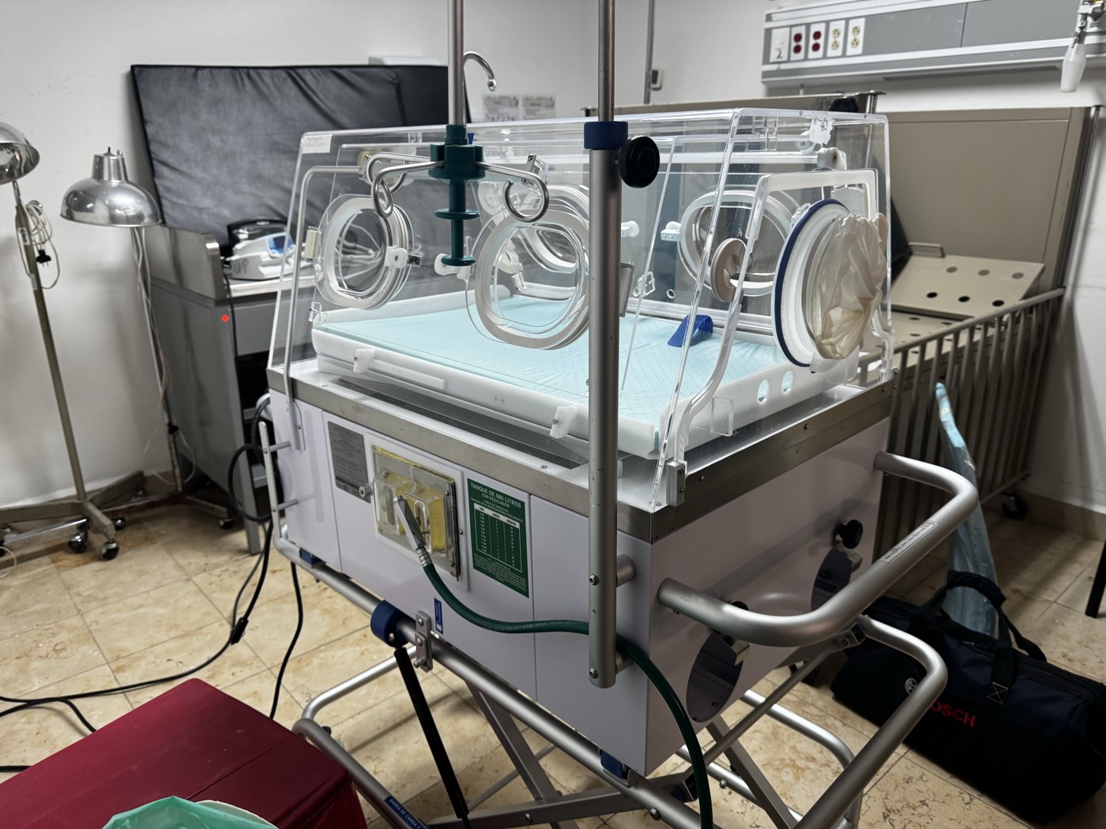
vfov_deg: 56.8
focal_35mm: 24
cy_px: 414
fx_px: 767
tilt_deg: -17.2
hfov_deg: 71.6
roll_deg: +1.0
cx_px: 553
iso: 160
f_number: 1.78
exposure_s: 1/60
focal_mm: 6.76
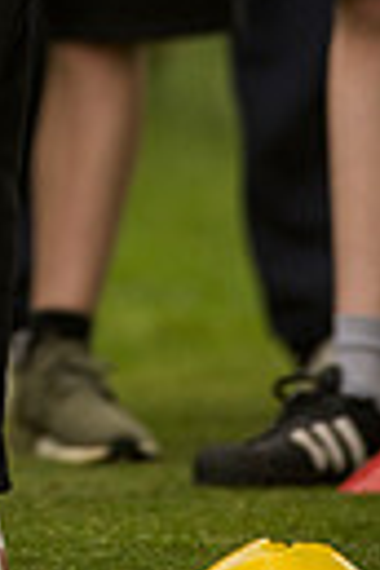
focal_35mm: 1049
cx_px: -278
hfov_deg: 1.3
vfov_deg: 2.0
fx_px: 16608
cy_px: -305
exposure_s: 1/1000
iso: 1250
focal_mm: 300
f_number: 4
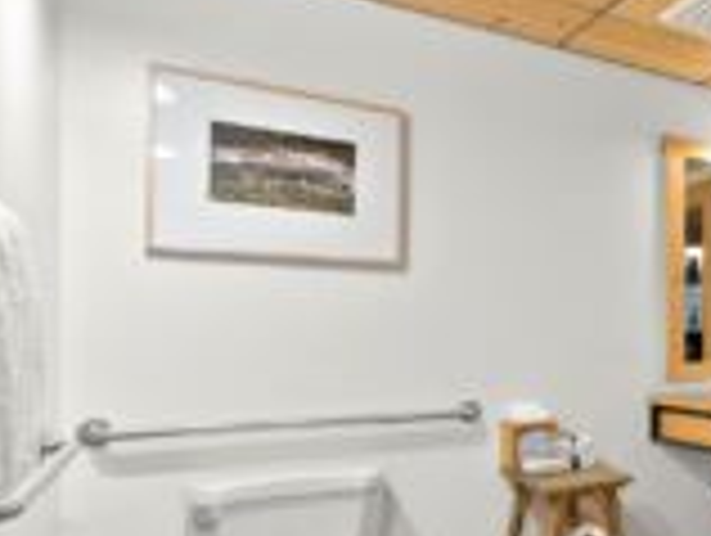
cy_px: 327
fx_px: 699
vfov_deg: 41.7
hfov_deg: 37.8
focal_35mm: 34
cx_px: 882
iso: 400
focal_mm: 14
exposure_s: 1/25
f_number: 2.8
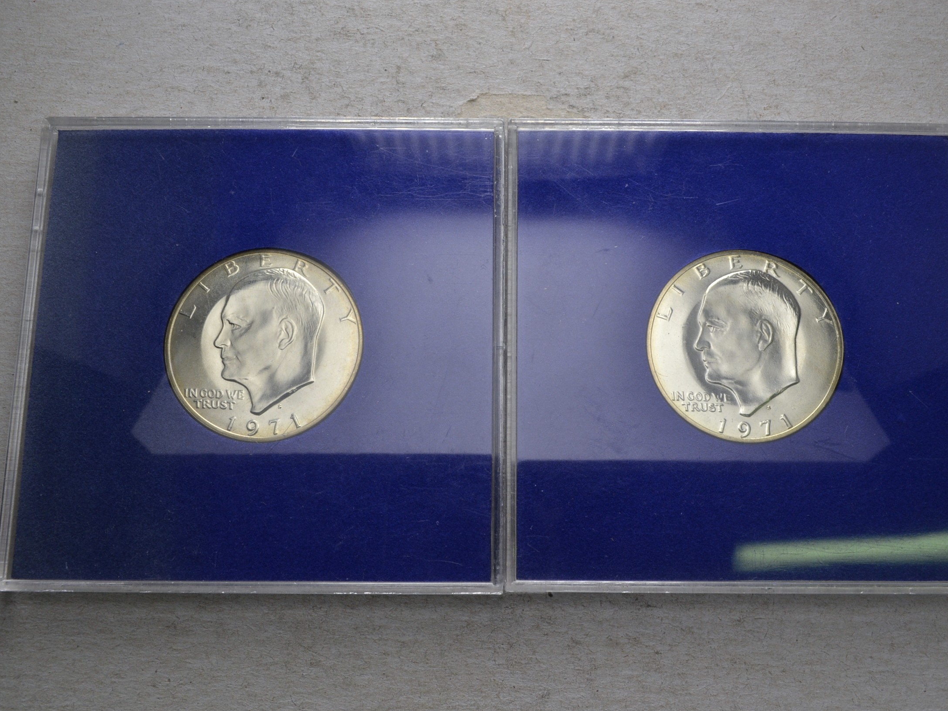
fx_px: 986
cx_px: 503
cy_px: 356
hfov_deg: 51.3
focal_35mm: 36
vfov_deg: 39.7
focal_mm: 22
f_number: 14
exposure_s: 1/200
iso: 400
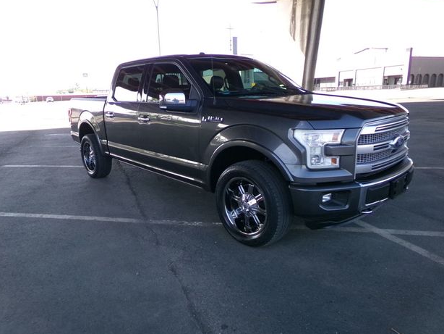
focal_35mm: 25
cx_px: 213
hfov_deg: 69.3
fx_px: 321
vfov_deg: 54.9
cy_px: 170
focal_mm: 4.3
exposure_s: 1/60
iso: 434
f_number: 11.07
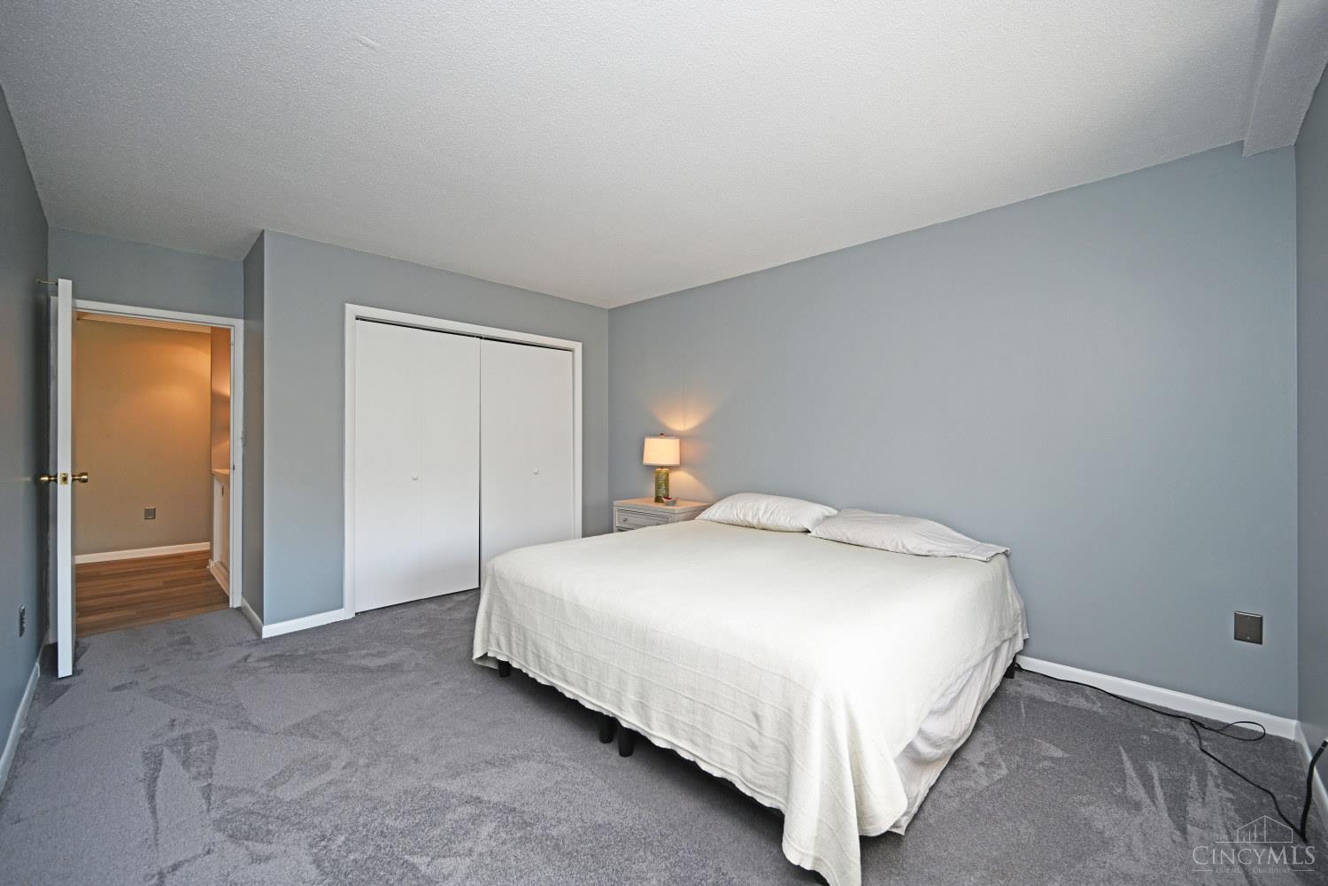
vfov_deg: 81.2
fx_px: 516
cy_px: 443
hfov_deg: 104.3
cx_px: 664
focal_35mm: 14
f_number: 4
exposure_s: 1/60
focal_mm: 14
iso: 320
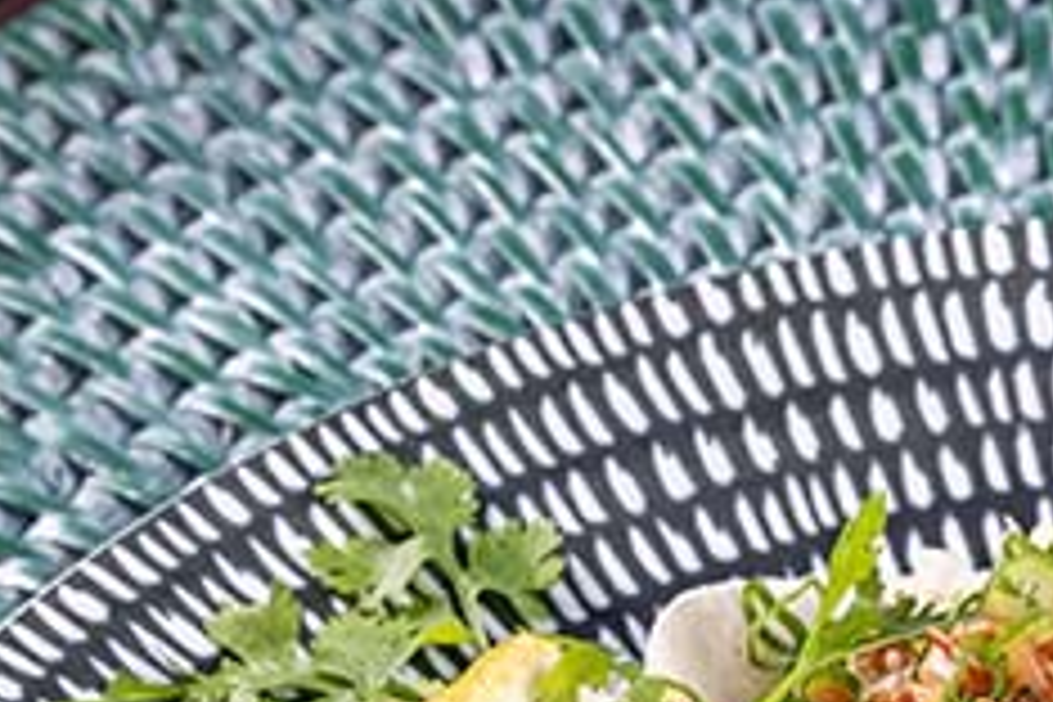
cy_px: 1202
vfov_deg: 4.7
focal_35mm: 287
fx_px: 8394
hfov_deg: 7.1
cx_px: 1282
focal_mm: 70
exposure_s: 1/250
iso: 400
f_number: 10
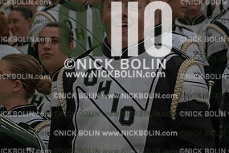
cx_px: 115
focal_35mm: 126
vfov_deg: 10.9
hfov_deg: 16.3
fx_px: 801
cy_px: 40
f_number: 3.2
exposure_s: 1/4000
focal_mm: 62
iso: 800
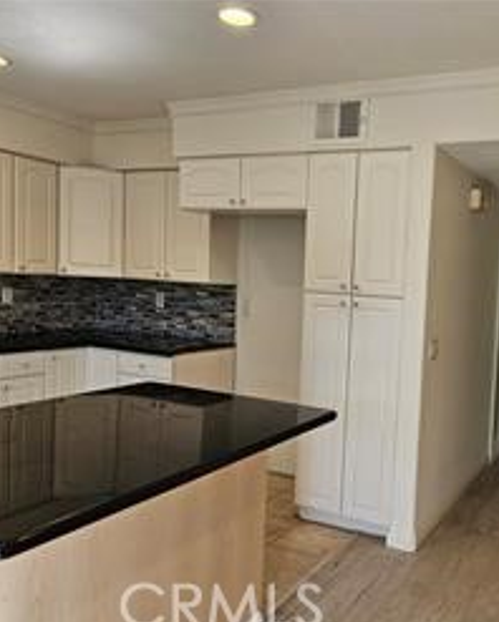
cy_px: 320
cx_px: 364
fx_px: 572
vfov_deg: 57.1
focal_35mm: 31
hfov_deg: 45.8
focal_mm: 5.4
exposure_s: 1/120
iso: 50
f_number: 1.8
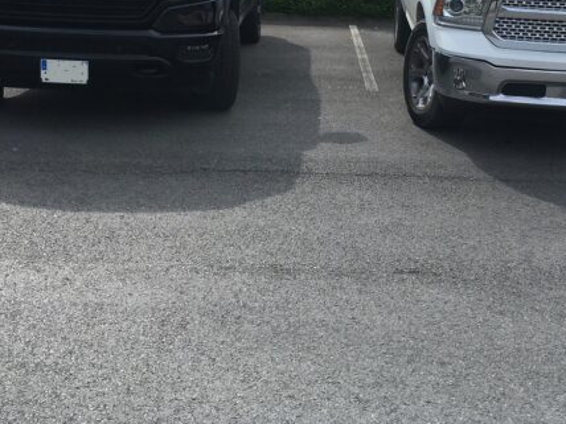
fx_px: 850
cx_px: 337
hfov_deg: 36.7
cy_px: 67
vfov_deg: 27.3
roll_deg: -2.6
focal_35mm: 52
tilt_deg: -9.5
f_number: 2.2
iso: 25
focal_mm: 4.15
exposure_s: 1/1083
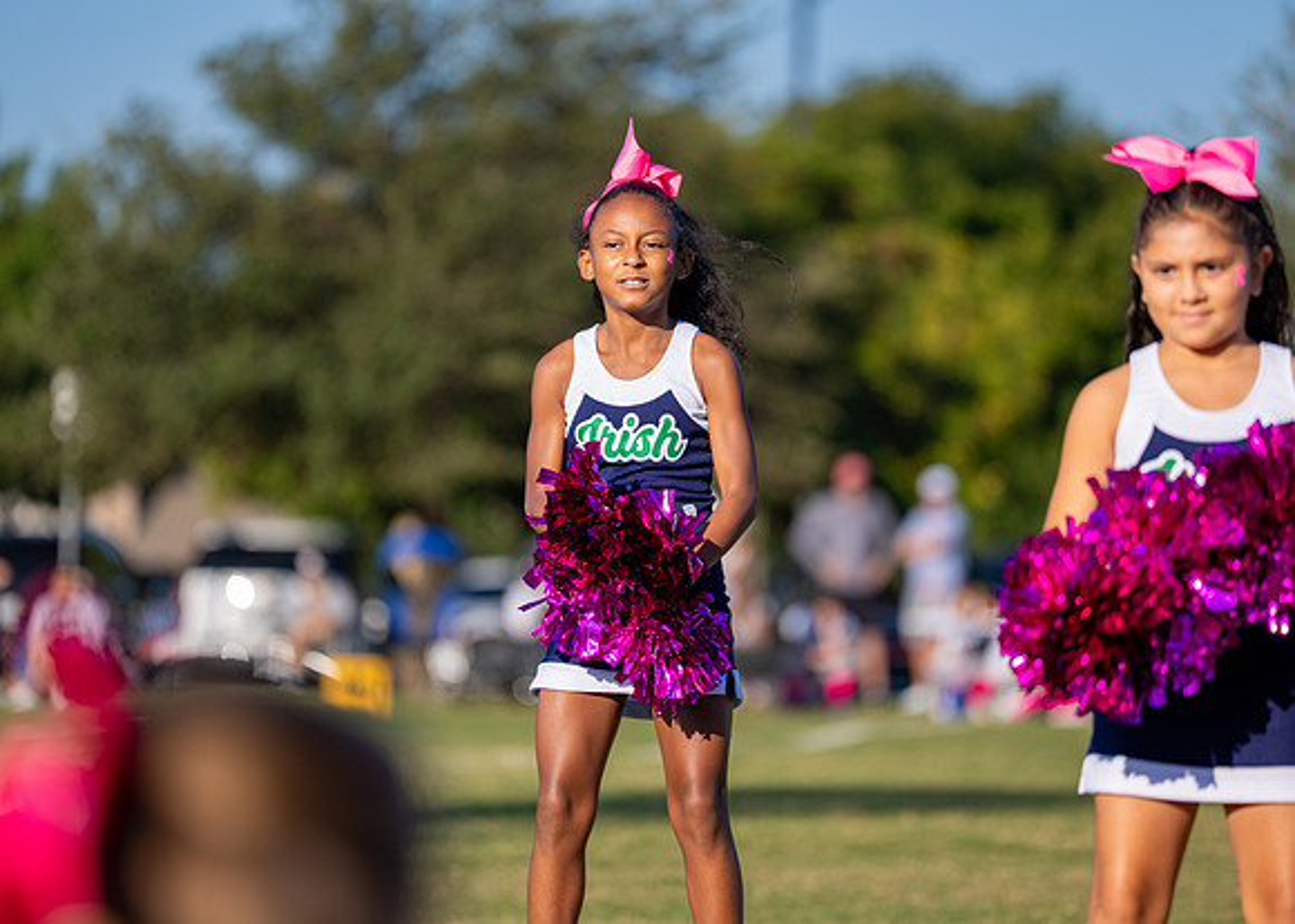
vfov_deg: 6.9
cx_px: 667
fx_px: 7618
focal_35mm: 207
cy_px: 441
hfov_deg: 9.7
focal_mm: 182
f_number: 2.8
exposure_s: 1/4000
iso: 200
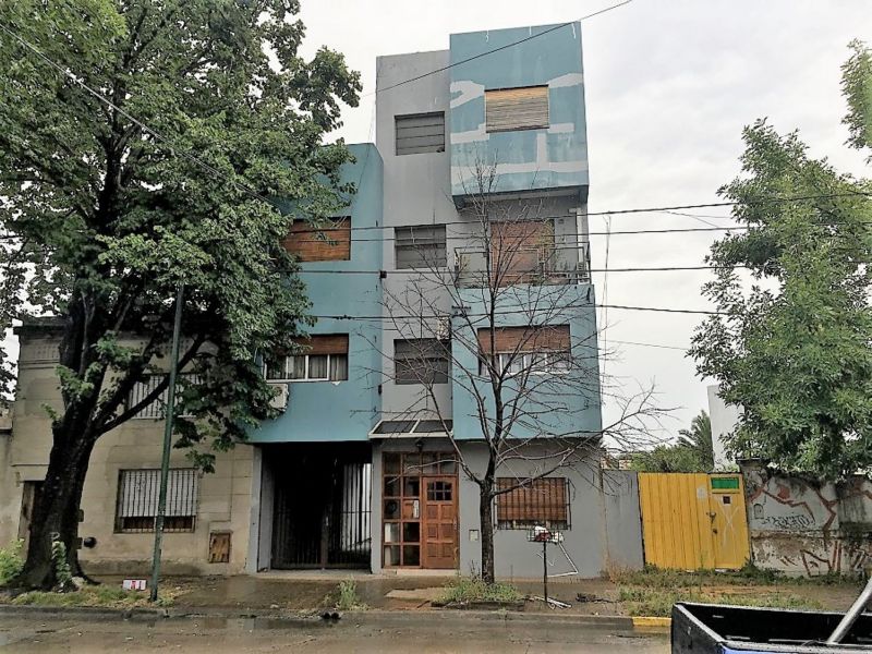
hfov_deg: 61.7
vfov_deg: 48.2
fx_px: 731
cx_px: 436
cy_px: 327
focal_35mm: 29
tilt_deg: +14.3
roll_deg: -0.6
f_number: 2.2
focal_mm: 4.15
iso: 25
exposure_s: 1/452
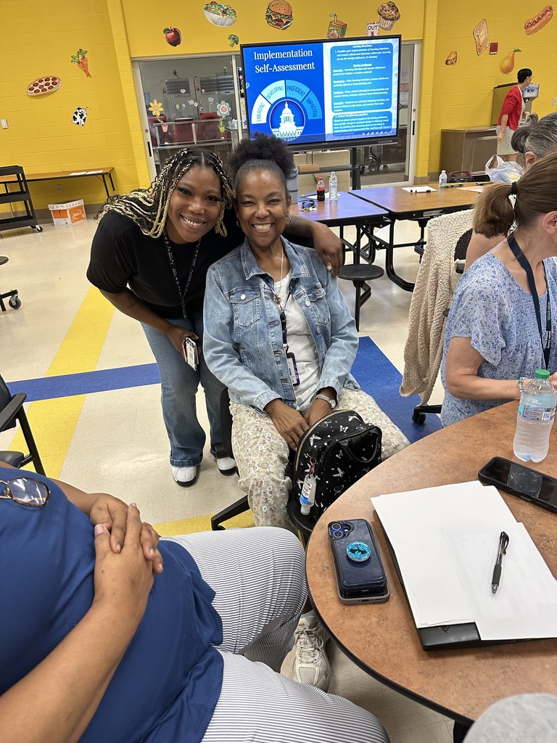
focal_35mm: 24
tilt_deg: -26.7
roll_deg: +3.9
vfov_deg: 71.6
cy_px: 372
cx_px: 278
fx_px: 515
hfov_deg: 56.8
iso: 250
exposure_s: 1/60
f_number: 1.78
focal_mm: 6.86
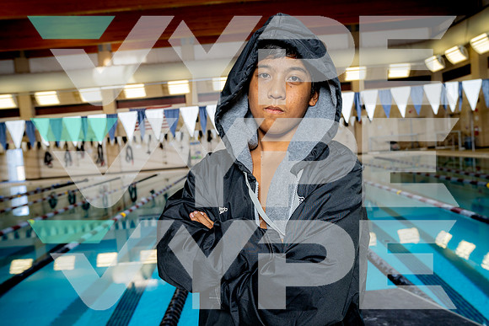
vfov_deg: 42.0
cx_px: 244
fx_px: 424
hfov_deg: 59.9
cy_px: 163
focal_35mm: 31
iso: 320
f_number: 5.6
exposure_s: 1/250
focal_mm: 30
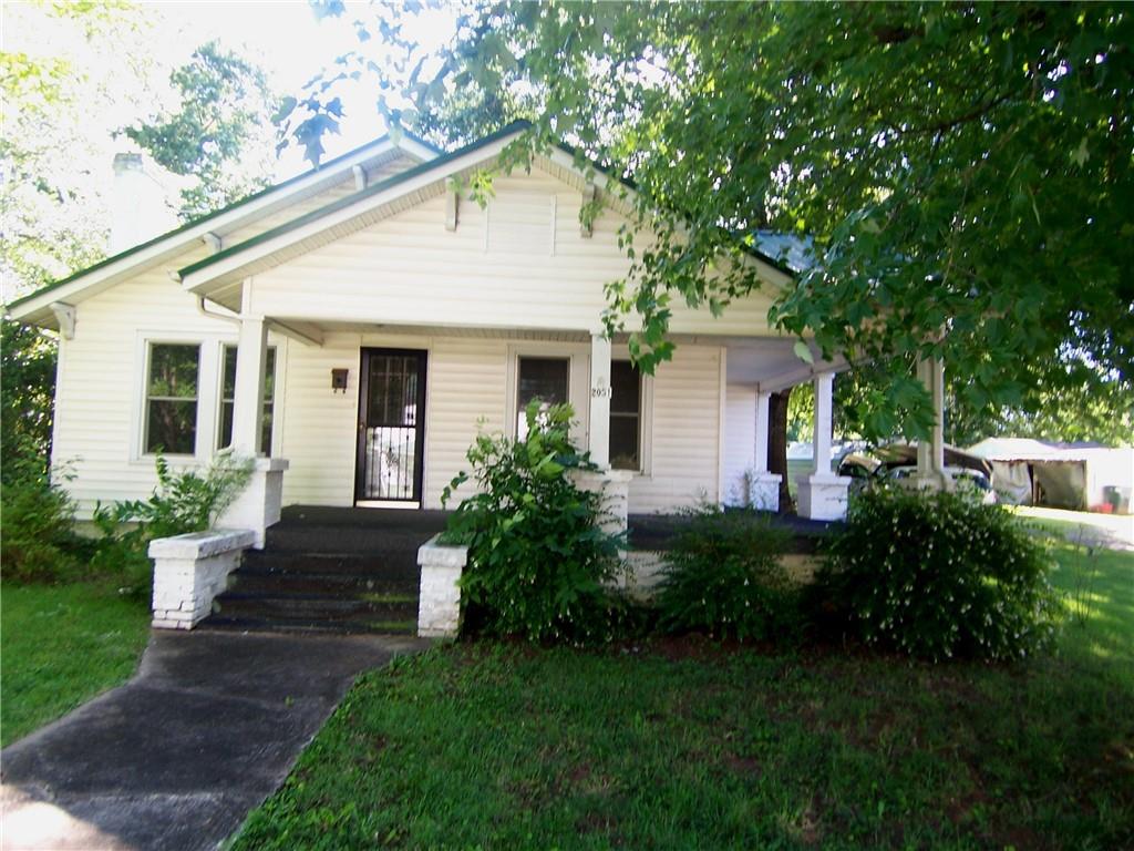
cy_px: 426
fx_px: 753
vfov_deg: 58.9
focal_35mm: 23
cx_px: 567
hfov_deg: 73.9
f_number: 2.8
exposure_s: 1/40
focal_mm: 3.8
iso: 64
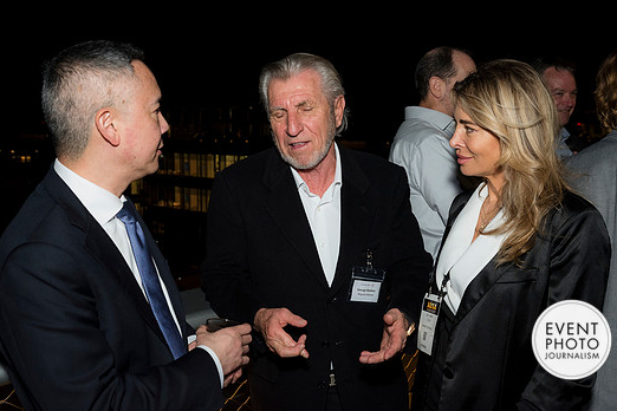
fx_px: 686
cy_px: 190
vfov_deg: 33.4
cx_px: 308
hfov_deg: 48.5
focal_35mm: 40
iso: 1250
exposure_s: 1/125
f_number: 5.6
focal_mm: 36
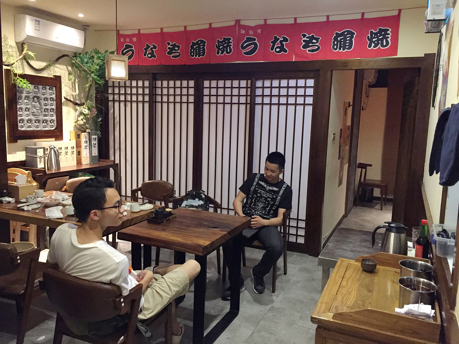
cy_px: 172
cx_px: 230
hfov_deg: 61.7
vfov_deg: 48.2
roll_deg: -1.9
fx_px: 385
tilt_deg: -7.2
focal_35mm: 29
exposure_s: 1/17
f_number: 2.2
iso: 400
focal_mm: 4.15
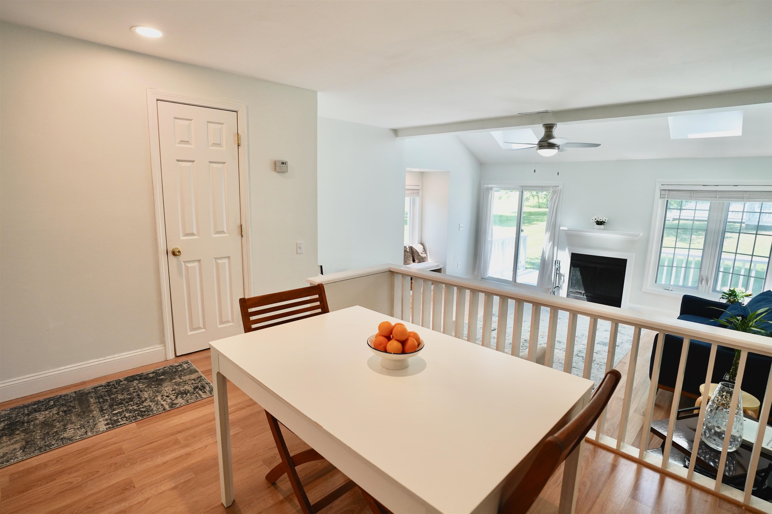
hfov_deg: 96.7
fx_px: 343
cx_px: 386
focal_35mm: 16
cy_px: 257
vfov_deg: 73.7
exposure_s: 1/160
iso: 400
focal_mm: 16
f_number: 4
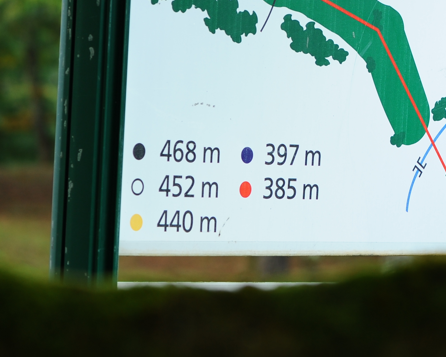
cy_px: 8
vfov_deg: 5.8
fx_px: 3511
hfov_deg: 7.2
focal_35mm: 266
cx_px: 496
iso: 250
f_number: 4
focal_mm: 105
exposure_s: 1/200
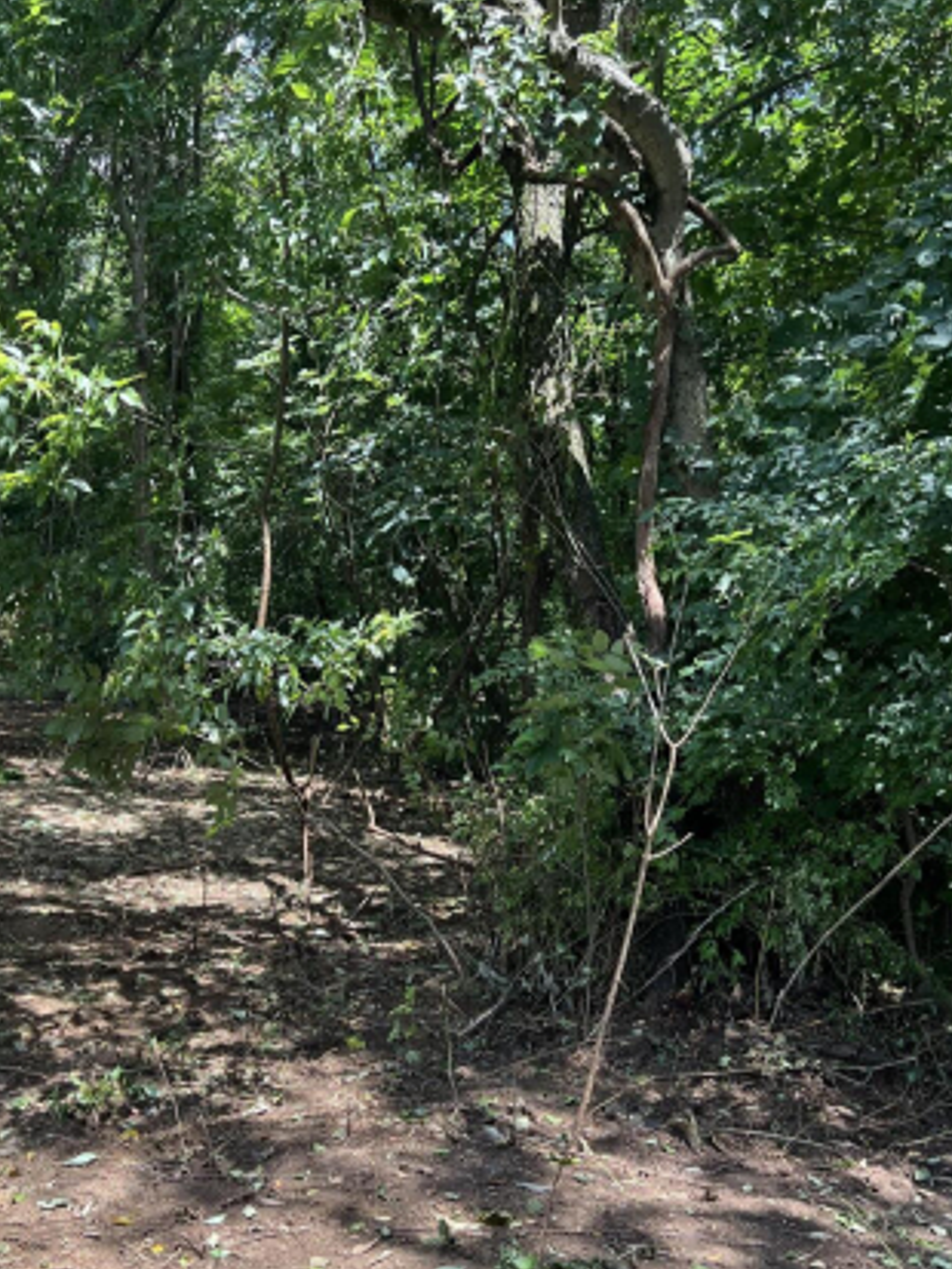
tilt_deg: -6.1
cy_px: 754
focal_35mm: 42
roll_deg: +3.5
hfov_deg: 34.4
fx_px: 1539
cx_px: 455
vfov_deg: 44.6
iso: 50
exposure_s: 1/567
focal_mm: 5.7
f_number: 1.5
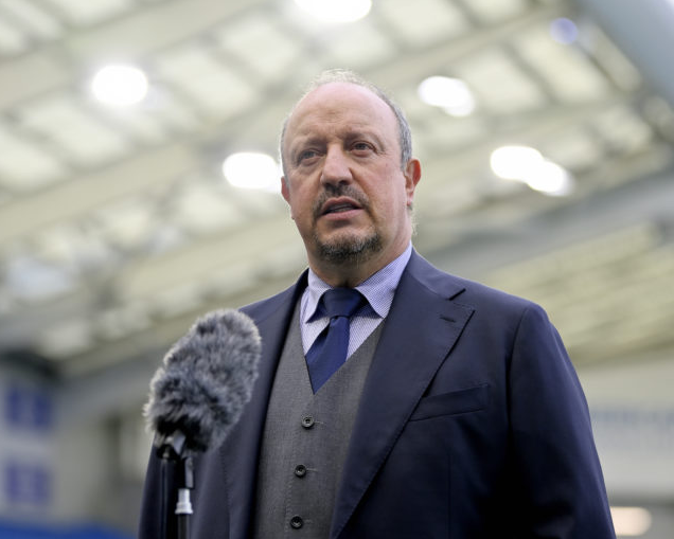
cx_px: 403
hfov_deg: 15.1
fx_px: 2534
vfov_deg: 12.2
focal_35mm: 127
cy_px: 269
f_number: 2.8
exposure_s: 1/1250
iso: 500
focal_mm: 112
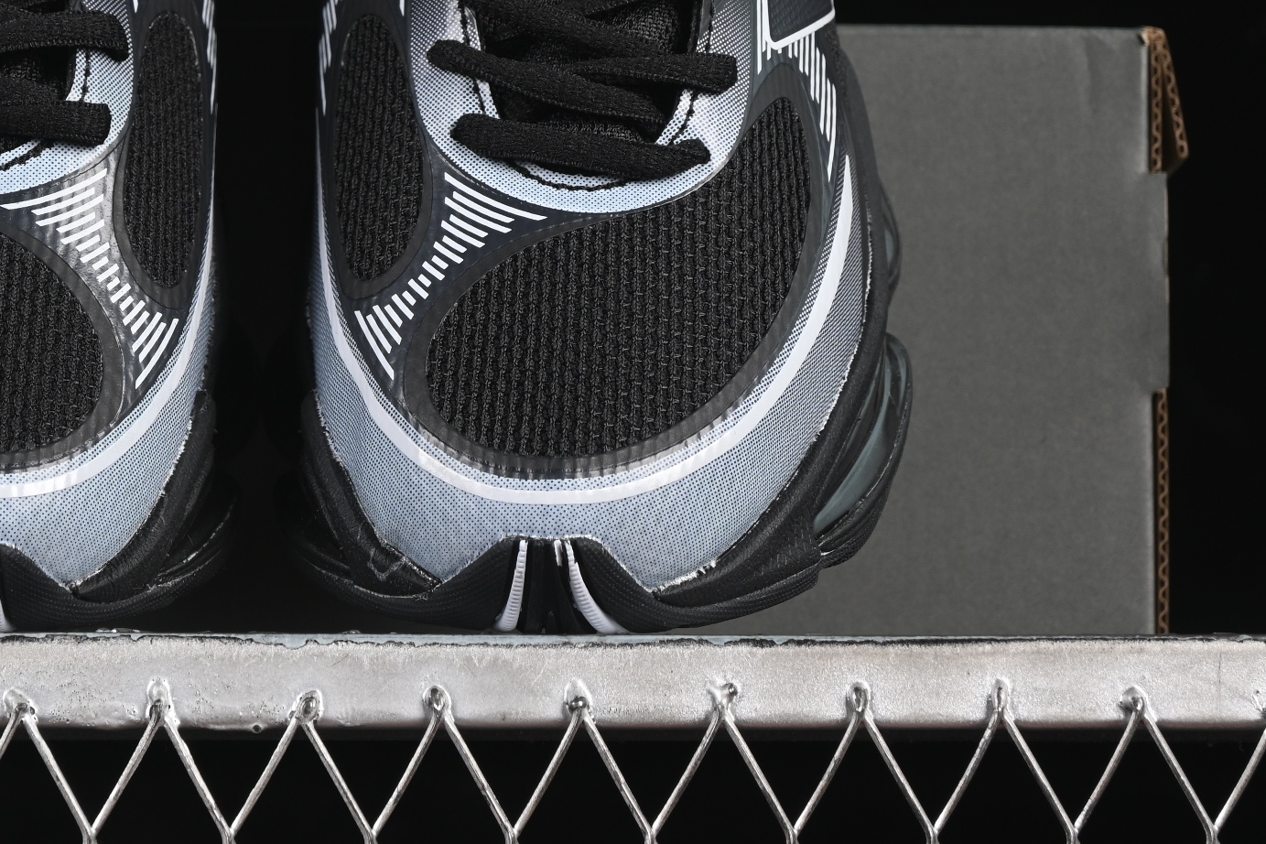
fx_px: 5310
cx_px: 228
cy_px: 99
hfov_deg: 13.5
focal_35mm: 151
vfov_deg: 9.1
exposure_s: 1/50
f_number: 6.3
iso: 160
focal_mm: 50
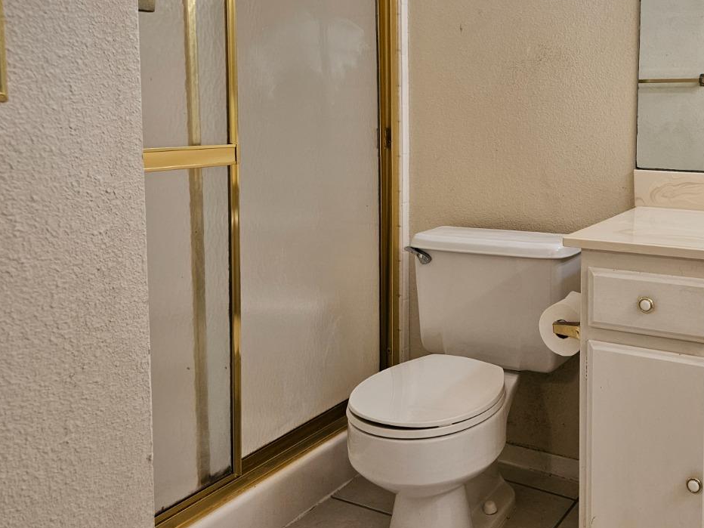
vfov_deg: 38.1
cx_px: 478
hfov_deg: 49.1
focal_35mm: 37
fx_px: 752
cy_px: 159
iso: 160
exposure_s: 1/120
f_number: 1.8
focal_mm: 5.4
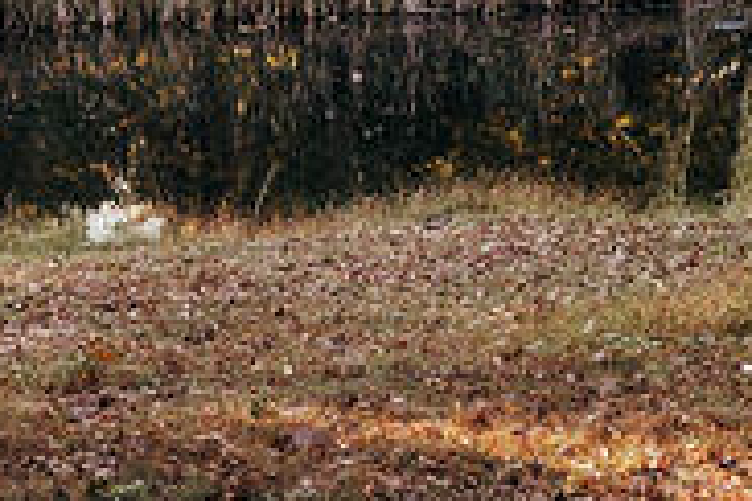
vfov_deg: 8.7
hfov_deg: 12.9
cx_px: -21
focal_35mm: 157
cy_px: 310
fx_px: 3279
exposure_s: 1/160
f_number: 4
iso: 1250
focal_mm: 28
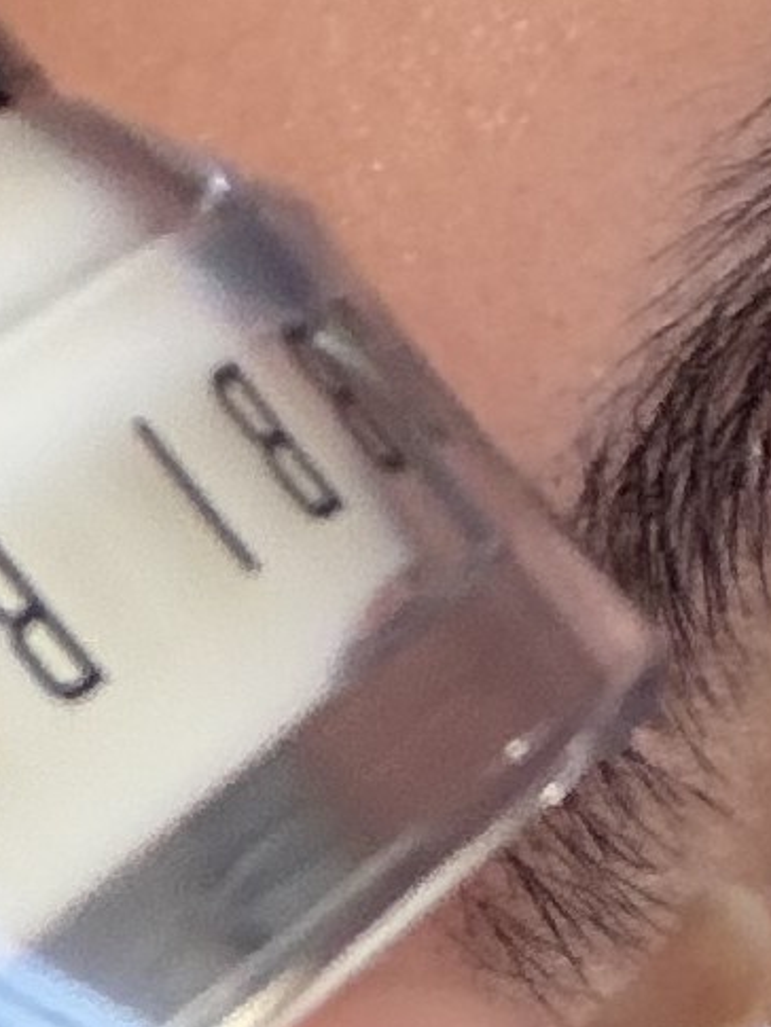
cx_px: 1762
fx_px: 5670
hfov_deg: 7.3
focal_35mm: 191
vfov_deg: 9.5
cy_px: 2173
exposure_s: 1/60
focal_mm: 2.71
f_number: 1.9
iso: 200
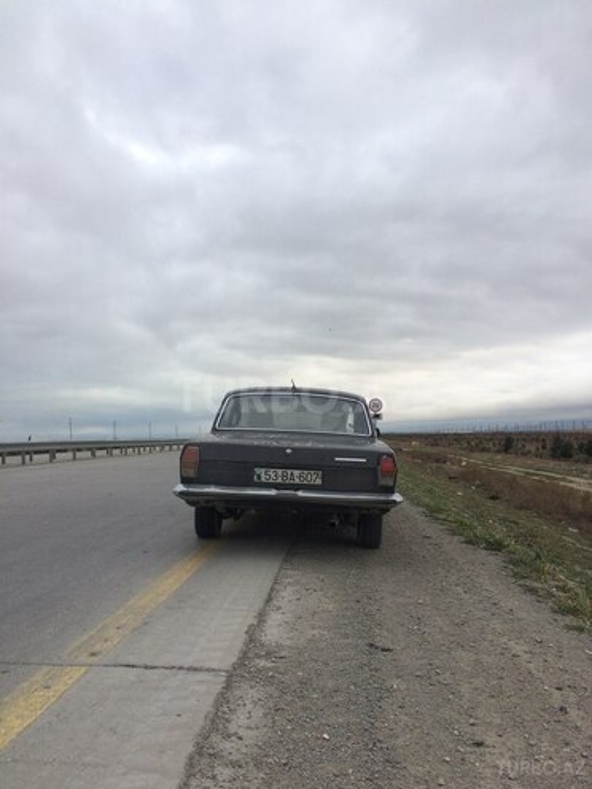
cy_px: 394
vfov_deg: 61.7
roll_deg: +1.3
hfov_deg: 48.2
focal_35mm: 29
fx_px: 661
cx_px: 296
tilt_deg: +3.6
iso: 32
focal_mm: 4.15
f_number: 2.2
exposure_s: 1/1140
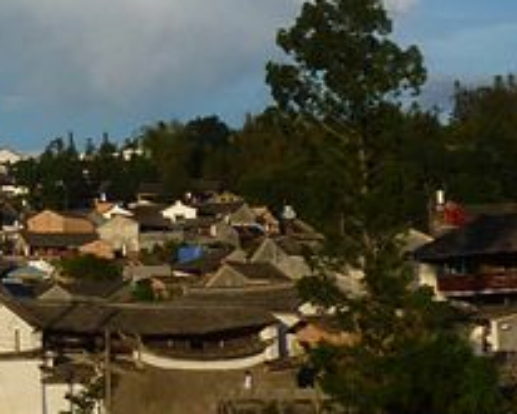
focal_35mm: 157
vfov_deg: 9.7
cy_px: -93
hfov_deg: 11.5
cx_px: -379
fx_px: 2403
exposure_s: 1/500
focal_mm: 5.3
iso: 80
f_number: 4
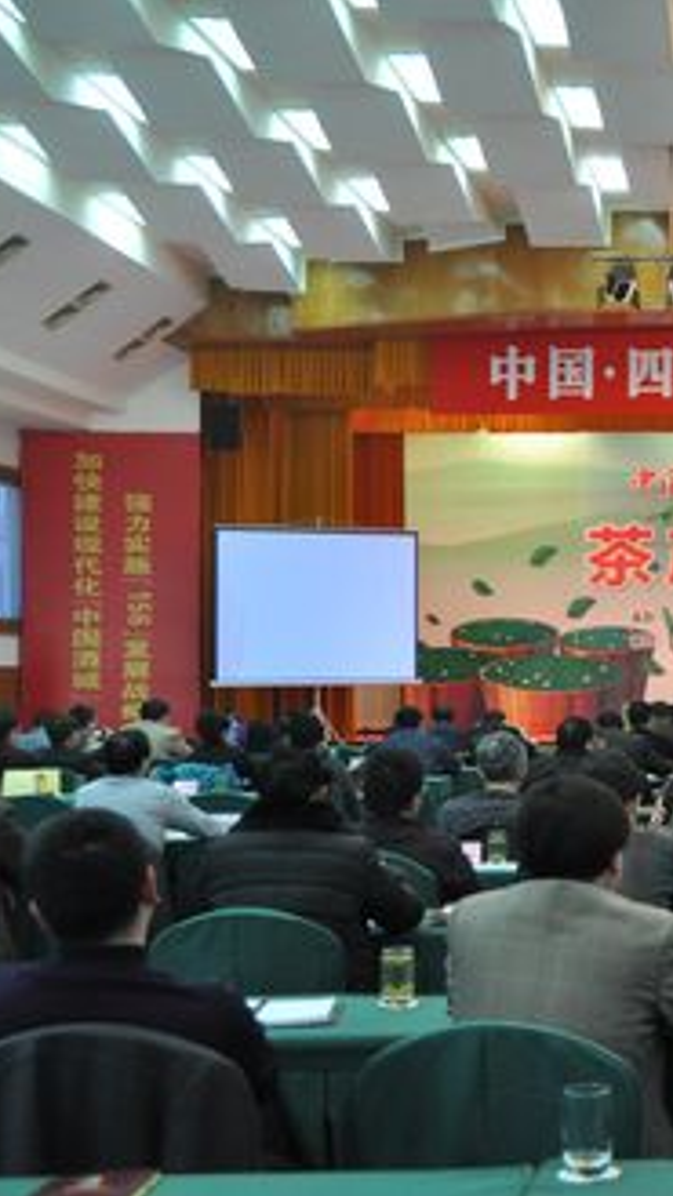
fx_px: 1967
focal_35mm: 62
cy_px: 596
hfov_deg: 18.0
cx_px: 891
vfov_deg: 33.8
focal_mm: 26
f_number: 3.8
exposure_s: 1/30
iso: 800
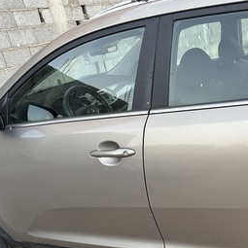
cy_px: 152
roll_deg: +9.0
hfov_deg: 42.7
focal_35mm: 38
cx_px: 182
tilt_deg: -21.6
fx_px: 308
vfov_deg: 43.6
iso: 80
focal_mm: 6.86
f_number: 1.78
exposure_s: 1/121
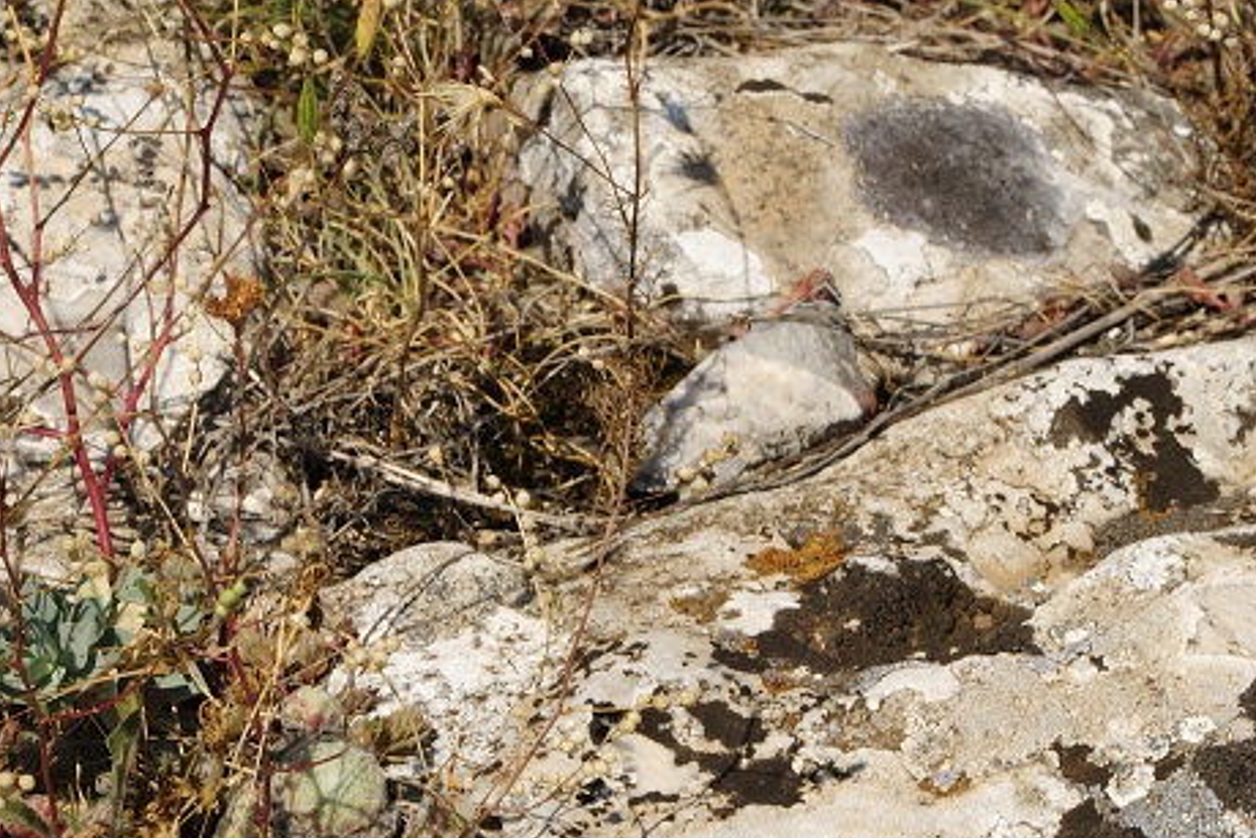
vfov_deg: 6.2
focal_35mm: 222
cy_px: 625
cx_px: 527
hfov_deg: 9.3
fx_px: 7743
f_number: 14
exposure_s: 1/125
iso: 100
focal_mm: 85
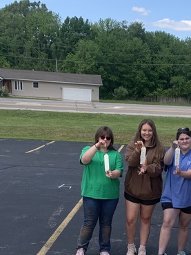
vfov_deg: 24.7
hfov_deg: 20.1
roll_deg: -2.7
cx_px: 168
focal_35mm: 72
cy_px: 299
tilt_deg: -17.0
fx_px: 530
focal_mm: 4.25
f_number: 1.8
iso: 25
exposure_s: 1/1718
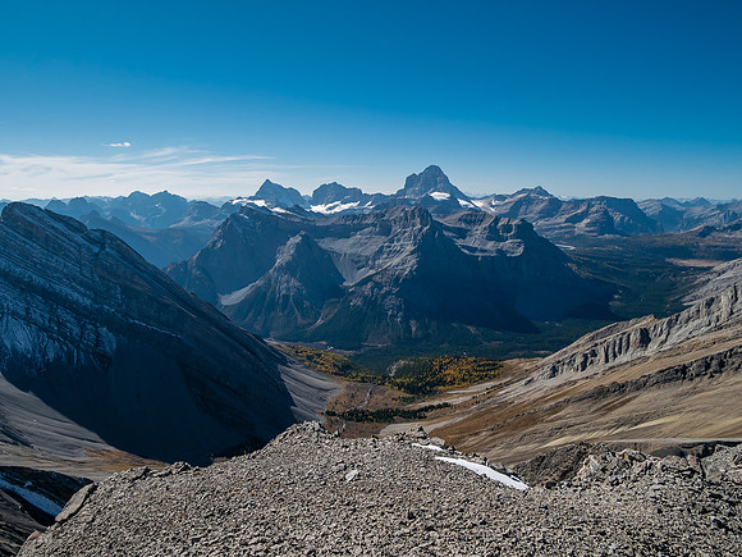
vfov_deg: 56.8
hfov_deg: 71.6
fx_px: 514
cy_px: 278
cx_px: 371
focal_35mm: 24
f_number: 8
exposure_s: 1/500
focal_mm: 12
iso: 200
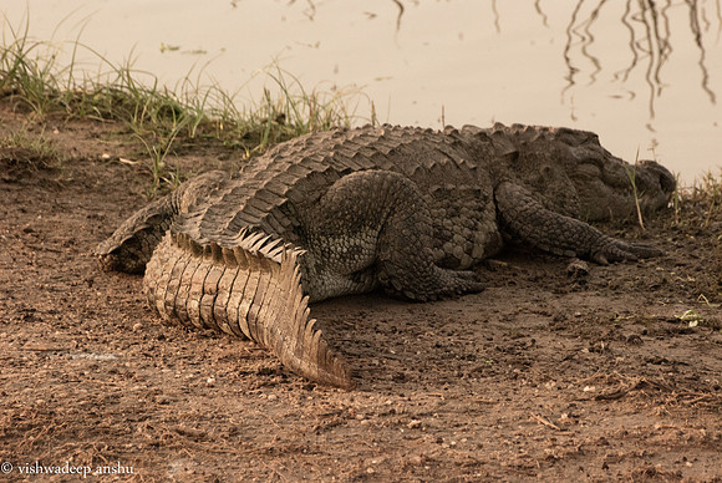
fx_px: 9034
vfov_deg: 3.1
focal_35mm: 450
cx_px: 361
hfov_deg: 4.6
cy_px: 242
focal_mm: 300
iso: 1600
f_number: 18
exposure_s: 1/160
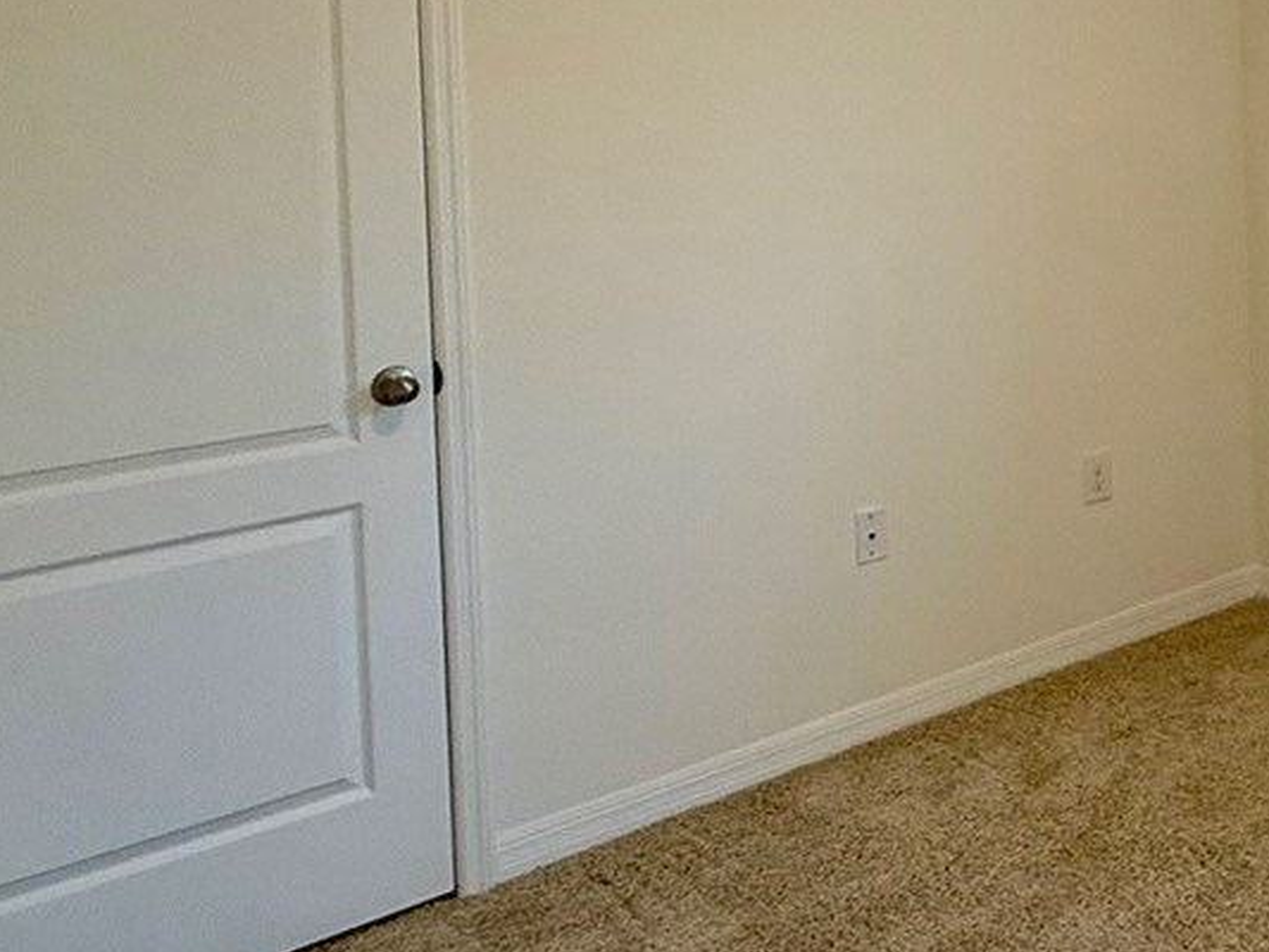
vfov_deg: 32.8
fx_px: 1540
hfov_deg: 38.0
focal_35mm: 42
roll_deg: +1.4
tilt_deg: -0.4
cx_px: 1362
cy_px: 119
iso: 250
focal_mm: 2.22
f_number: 2.2
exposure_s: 1/120
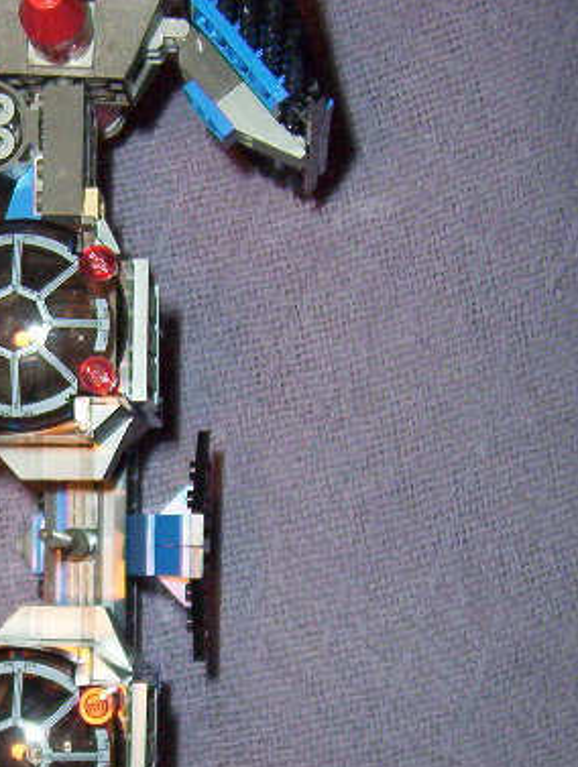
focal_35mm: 78
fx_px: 1732
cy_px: 582
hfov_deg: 18.7
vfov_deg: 24.7
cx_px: 81
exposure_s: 1/30
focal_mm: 5.54
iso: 140
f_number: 2.76
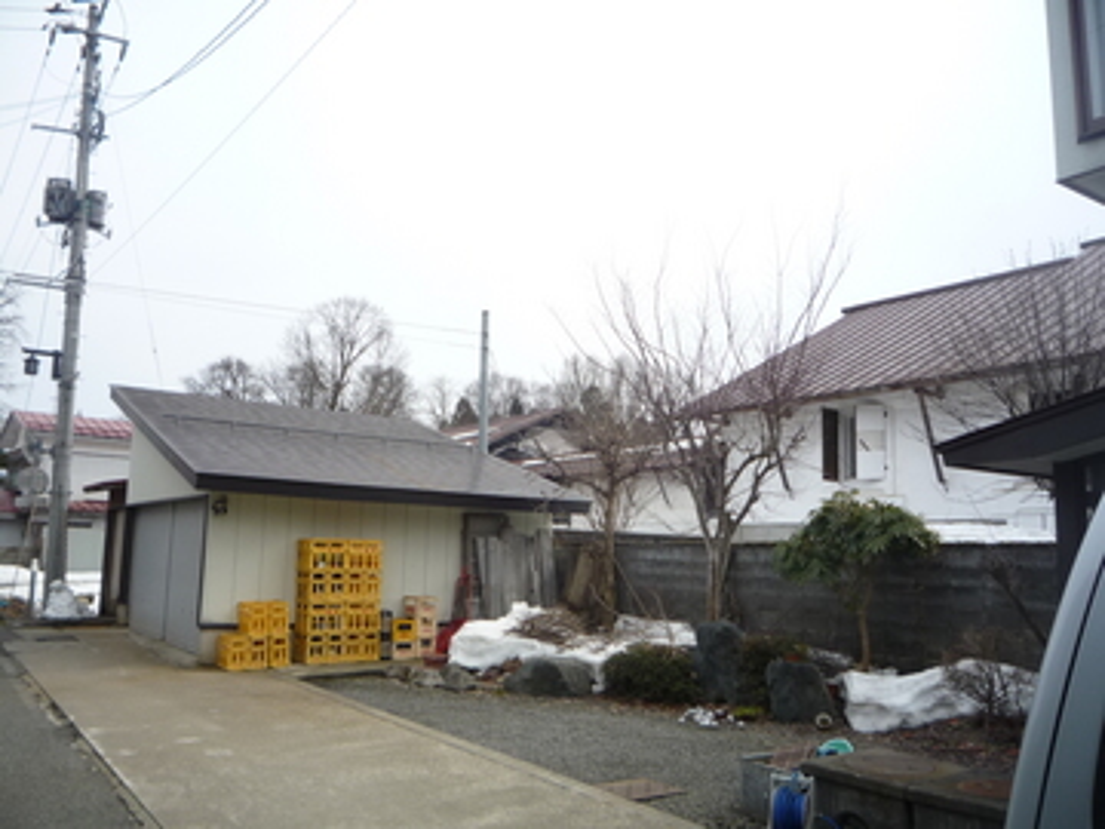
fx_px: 958
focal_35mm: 30
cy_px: 414
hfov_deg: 60.0
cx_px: 552
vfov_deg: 46.8
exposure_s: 1/400
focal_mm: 5.2
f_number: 4.5
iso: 100
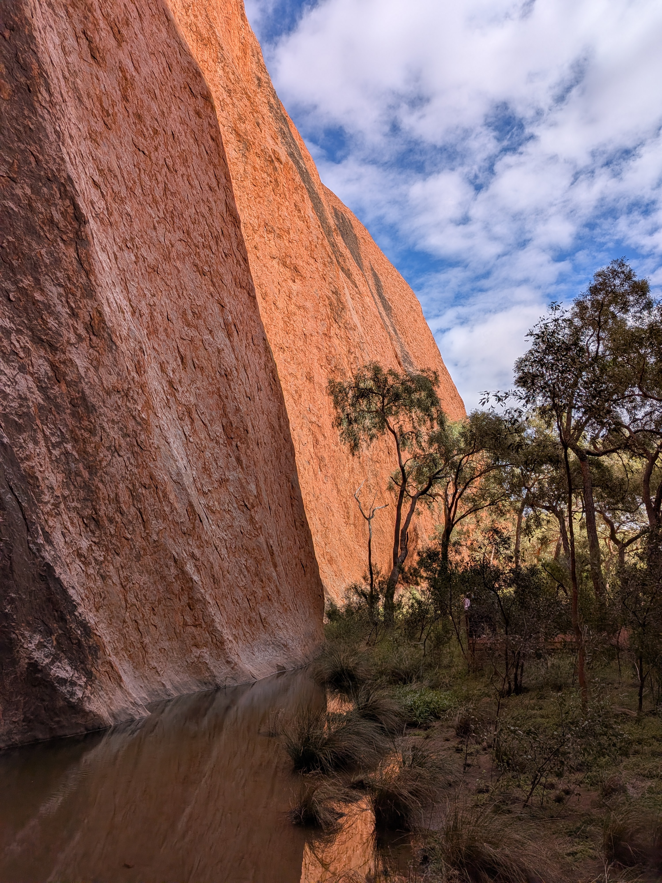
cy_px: 442
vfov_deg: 71.6
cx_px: 331
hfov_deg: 56.8
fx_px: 612
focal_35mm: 24
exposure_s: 1/1949
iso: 29
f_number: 1.7
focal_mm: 4.53
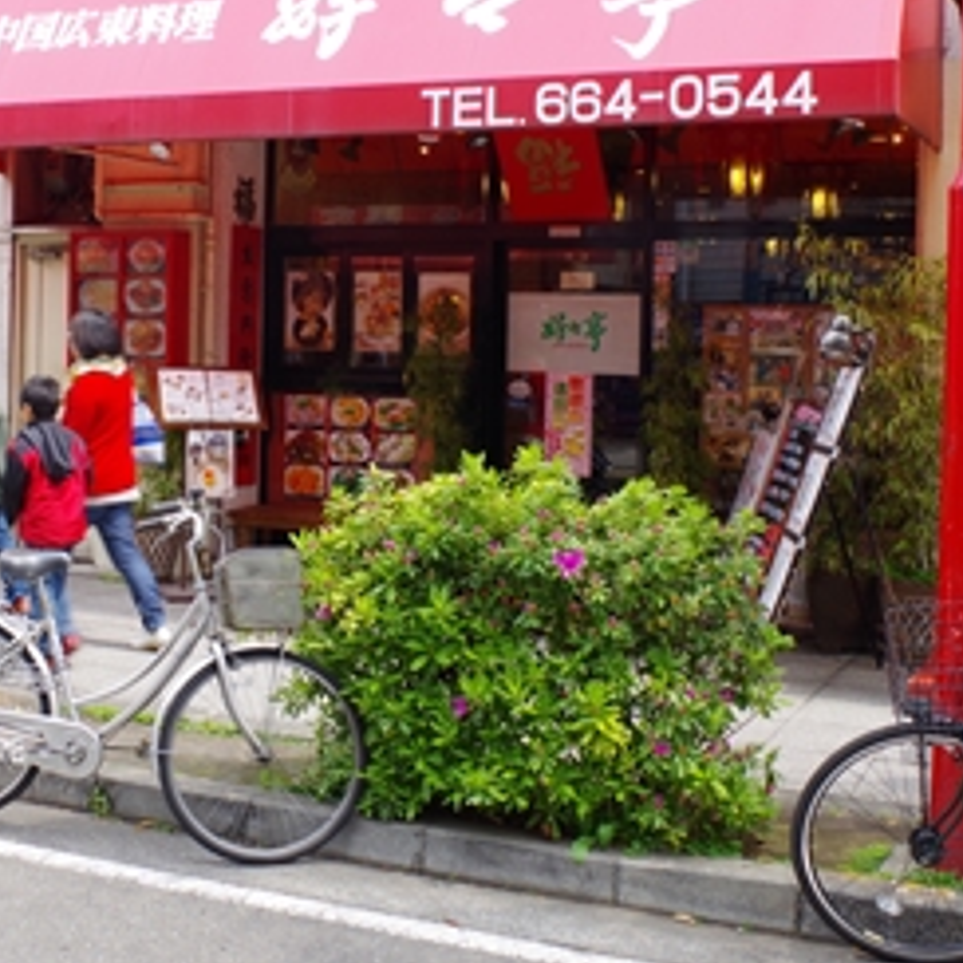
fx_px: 1715
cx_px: 318
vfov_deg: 31.2
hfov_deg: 31.1
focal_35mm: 54
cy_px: 339
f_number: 11
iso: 200
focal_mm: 21.25
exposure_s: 1/50
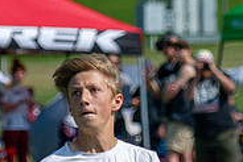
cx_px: 96
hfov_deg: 2.5
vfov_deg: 1.7
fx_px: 5485
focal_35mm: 812
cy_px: 151
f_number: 4
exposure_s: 1/3200
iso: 250
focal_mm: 135
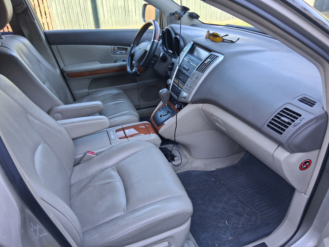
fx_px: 247
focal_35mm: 26
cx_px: 164
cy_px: 124
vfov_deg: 53.1
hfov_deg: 67.3
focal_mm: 3.98
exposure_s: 1/100
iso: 64
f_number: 1.8
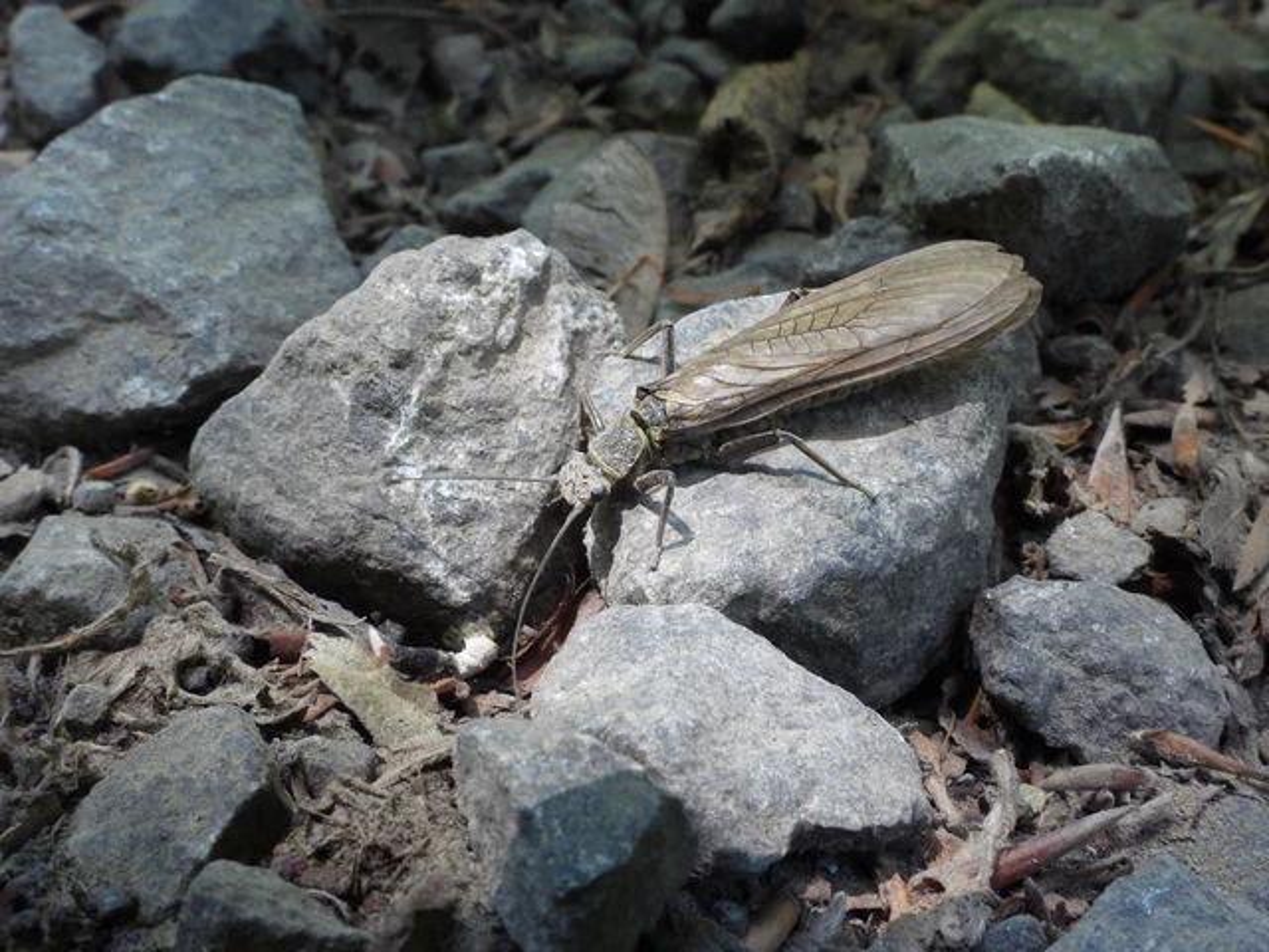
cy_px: 476
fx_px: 1723
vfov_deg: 30.9
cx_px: 634
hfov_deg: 40.4
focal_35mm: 47
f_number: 5.6
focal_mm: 8.4
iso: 400
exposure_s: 1/80
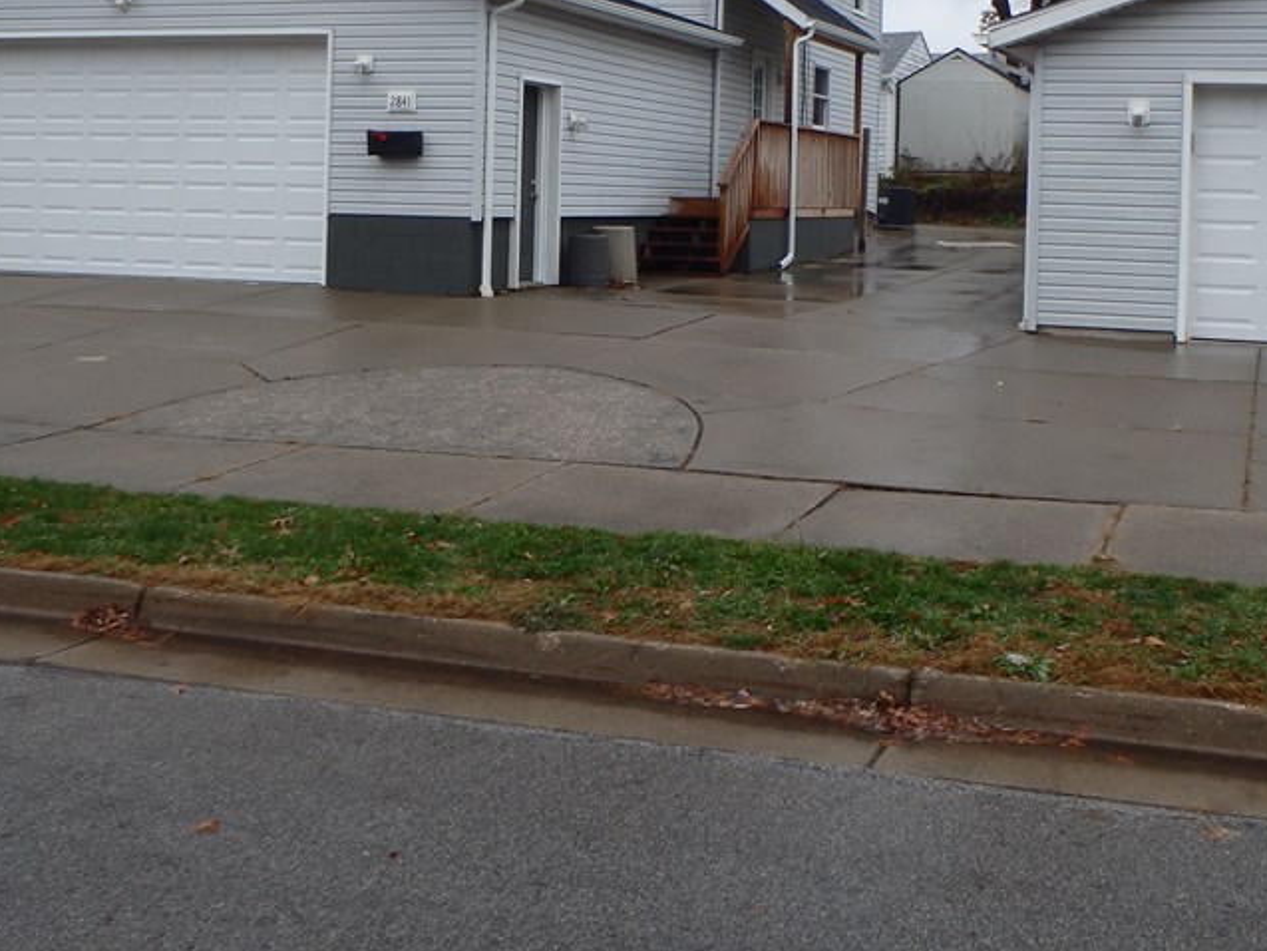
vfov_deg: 31.4
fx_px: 1647
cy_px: 205
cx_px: 720
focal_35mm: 45
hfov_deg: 42.0
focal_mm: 5
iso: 125
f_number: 3.9
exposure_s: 1/320
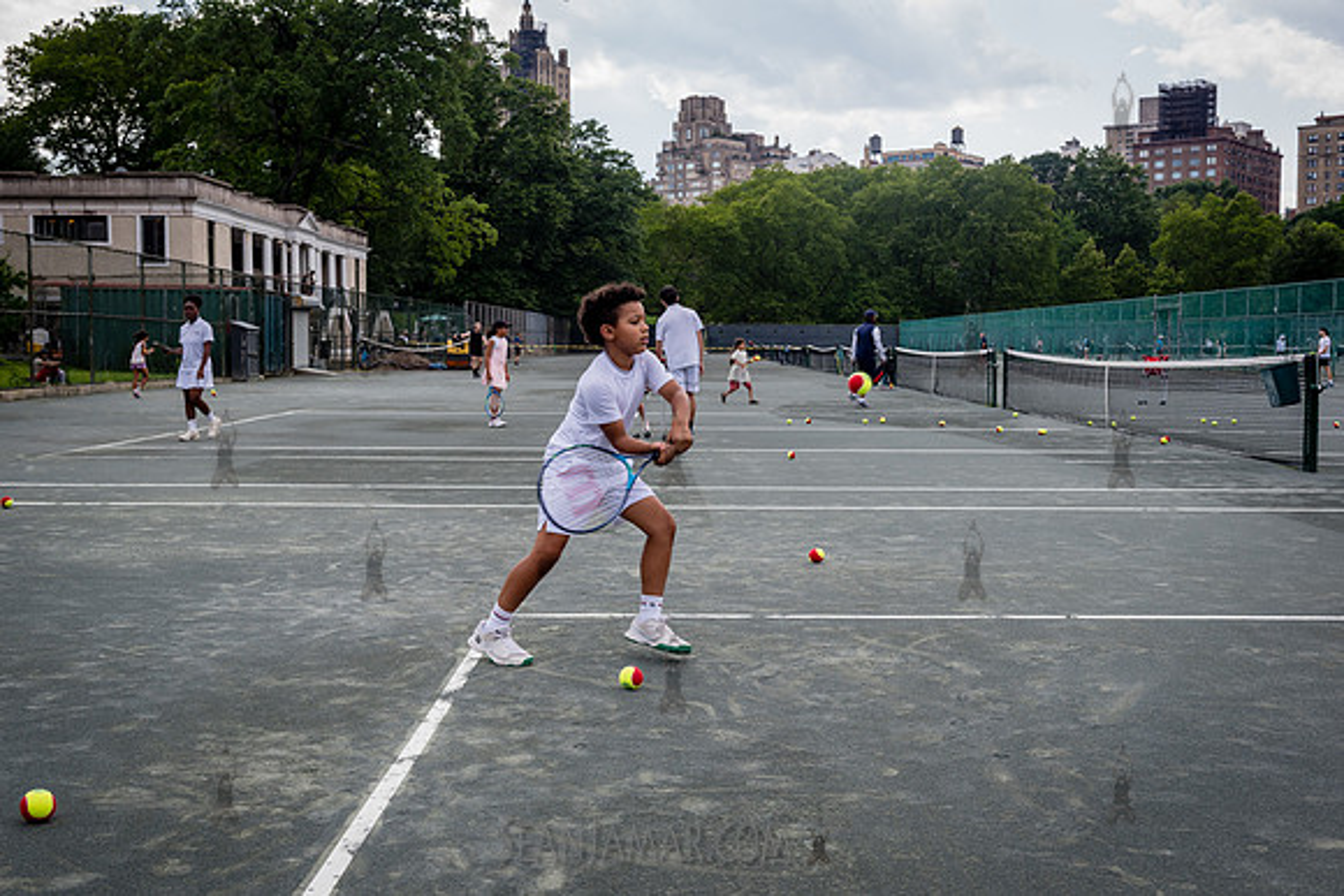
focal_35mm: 39
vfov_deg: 34.4
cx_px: 664
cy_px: 448
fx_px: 1450
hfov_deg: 49.7
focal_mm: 38
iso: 250
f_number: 6.3
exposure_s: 1/400
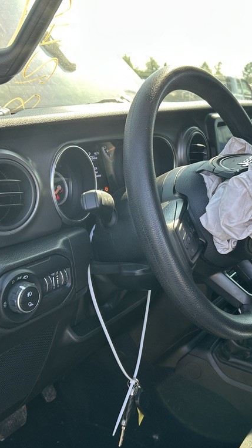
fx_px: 452
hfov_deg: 30.9
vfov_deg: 52.8
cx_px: 174
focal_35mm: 38
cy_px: 225
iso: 40
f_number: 1.5
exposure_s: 1/170
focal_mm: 5.7
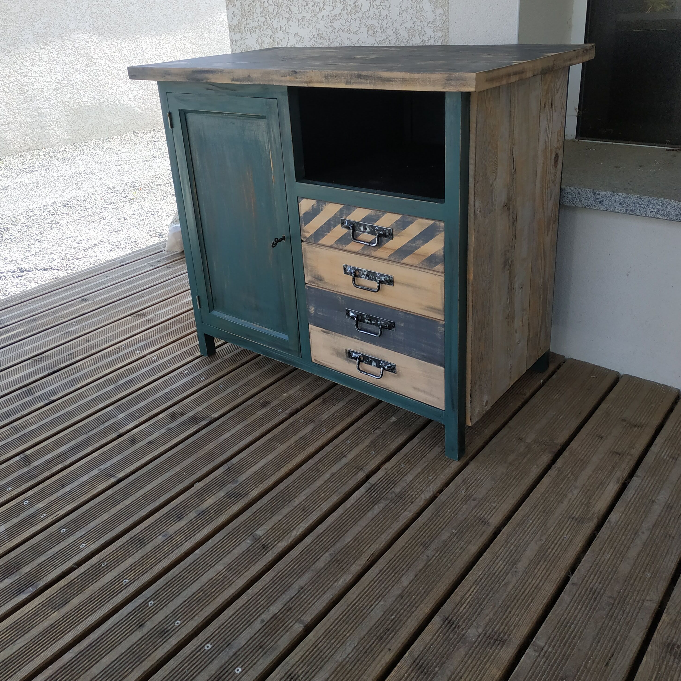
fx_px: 645
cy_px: 279
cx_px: 340
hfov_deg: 55.6
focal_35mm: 29
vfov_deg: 55.3
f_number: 1.9
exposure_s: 1/610
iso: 250
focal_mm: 3.94
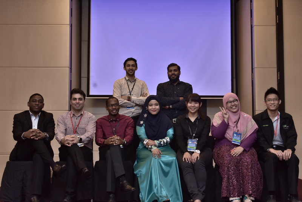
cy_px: 101
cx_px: 151
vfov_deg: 25.8
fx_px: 441
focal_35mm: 52
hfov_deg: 37.8
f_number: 6.3
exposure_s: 1/50
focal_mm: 35
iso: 1000
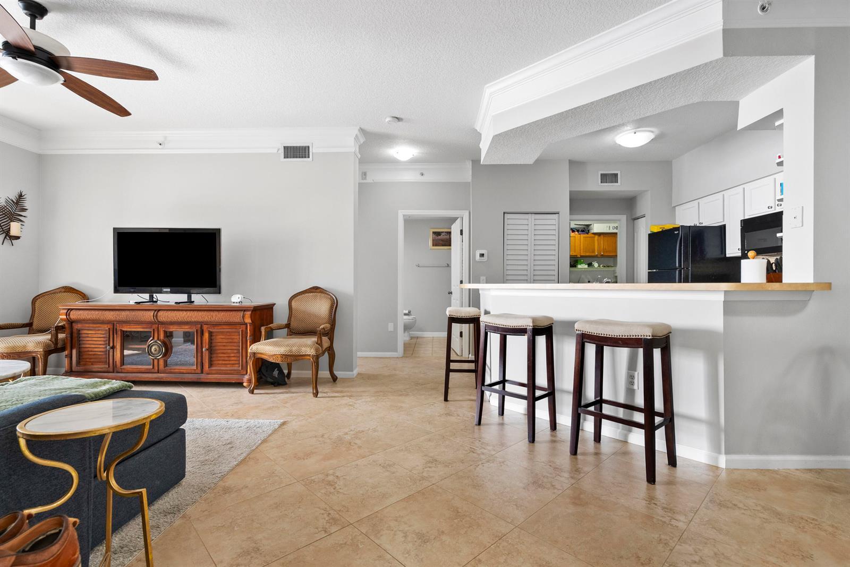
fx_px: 378
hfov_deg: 96.7
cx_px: 425
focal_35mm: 16
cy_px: 284
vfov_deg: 73.8
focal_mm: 16
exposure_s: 1/4
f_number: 8
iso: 1600
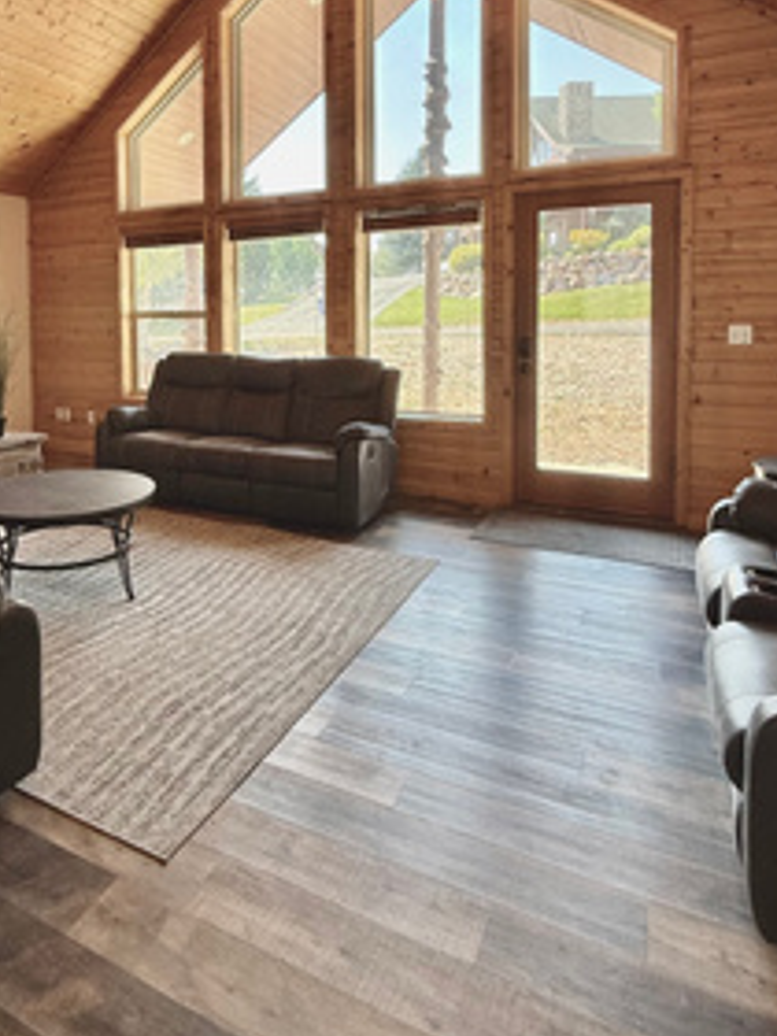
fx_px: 718
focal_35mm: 24
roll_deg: +0.0
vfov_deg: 69.5
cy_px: 344
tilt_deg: -2.1
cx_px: 248
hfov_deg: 55.4
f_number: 2.2
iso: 64
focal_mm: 2.22
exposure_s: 1/139
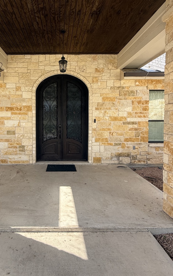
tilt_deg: -0.9
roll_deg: -0.5
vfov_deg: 87.7
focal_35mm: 19
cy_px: 123
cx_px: 60
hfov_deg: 61.0
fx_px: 143
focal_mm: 2.22
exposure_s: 1/569
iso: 64
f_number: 2.2
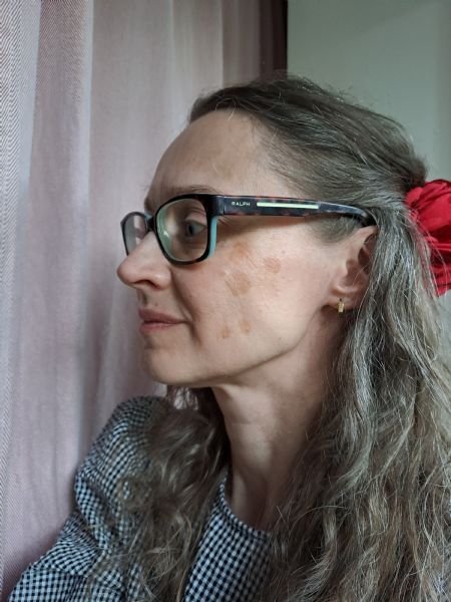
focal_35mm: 25
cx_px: 226
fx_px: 434
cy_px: 301
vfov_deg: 69.4
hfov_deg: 54.9
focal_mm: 4.65
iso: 200
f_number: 1.8
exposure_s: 1/50
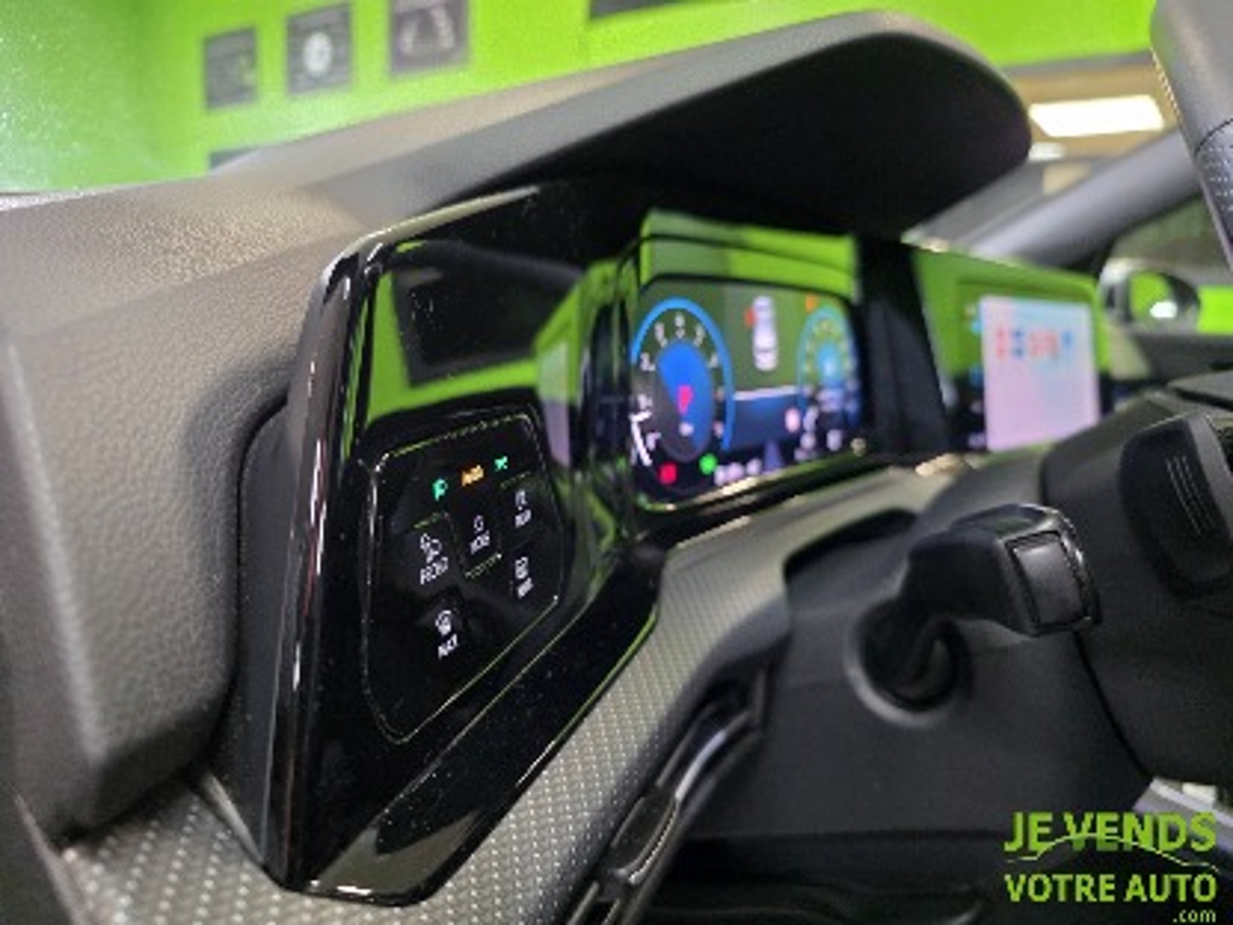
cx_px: 616
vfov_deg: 58.9
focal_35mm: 23
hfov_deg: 73.9
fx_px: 819
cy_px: 462
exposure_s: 1/100
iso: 2000
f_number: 1.7
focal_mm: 6.25
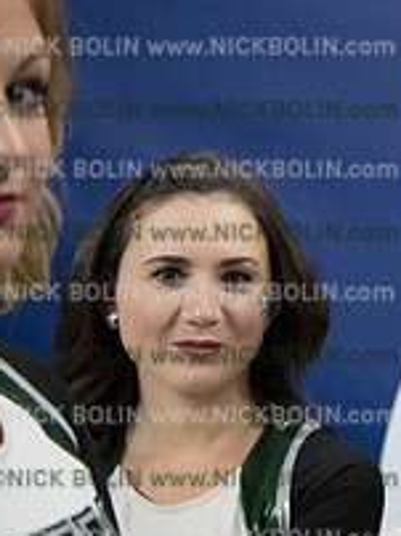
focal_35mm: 116
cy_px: 171
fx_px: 1795
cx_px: 608
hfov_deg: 12.1
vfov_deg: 16.9
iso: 1250
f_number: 2.8
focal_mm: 42
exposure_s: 1/800
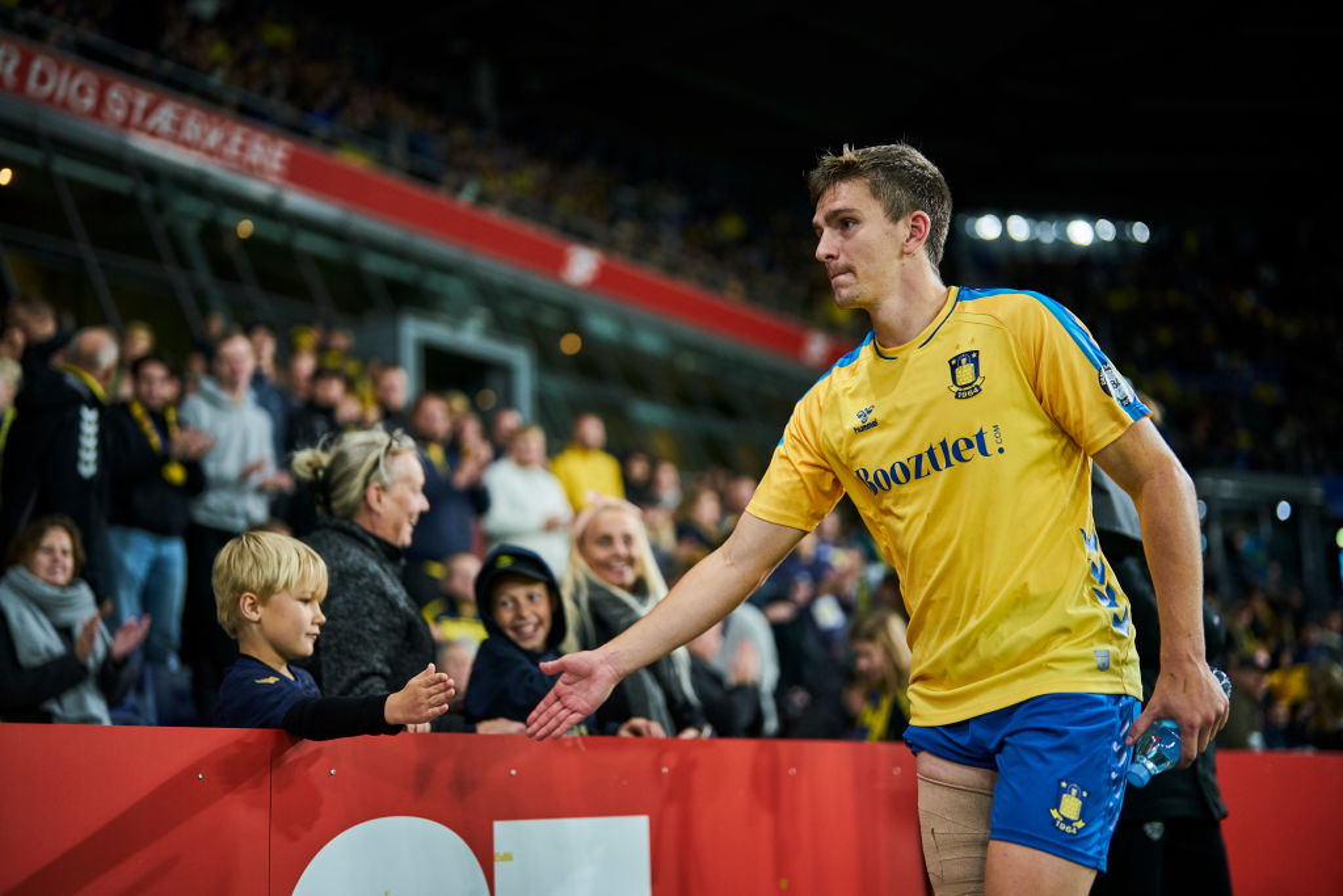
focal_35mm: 50
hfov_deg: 39.6
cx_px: 672
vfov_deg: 27.0
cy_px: 448
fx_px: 1865
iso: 1250
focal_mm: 50
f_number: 1.2
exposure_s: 1/2000
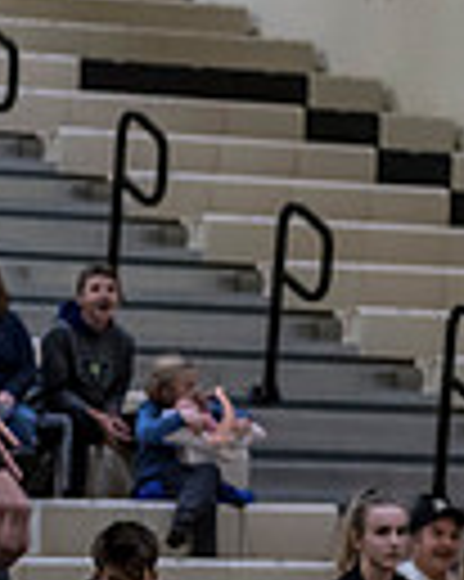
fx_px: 6806
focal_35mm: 396
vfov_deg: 4.9
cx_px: 838
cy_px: 488
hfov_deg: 3.9
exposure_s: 1/1000
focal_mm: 45
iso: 1600
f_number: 2
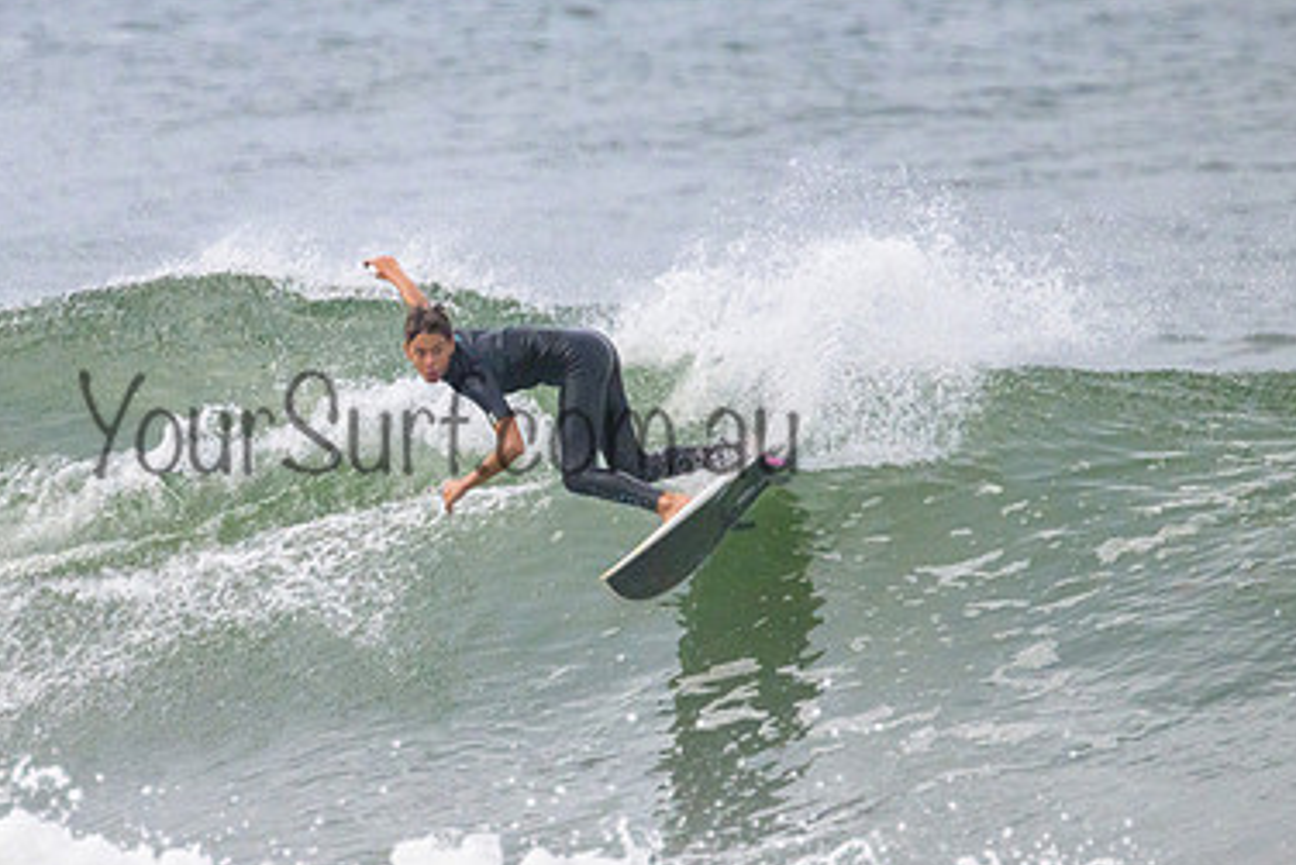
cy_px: 395
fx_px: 44403
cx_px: 434
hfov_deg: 1.7
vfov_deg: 1.1
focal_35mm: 1233
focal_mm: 800
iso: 3200
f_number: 11
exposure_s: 1/3200
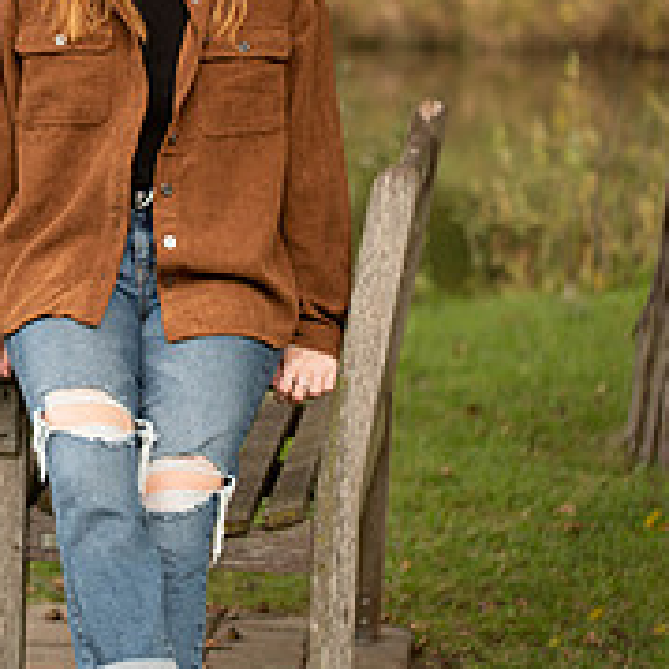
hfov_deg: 9.1
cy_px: 277
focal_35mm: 192
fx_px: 4198
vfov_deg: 9.1
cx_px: 198
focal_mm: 90
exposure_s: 1/200
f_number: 3
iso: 125
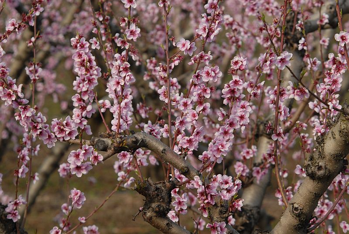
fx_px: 2549
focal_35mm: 262
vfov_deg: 5.3
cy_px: 117
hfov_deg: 7.8
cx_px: 174
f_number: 8
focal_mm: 175
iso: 200
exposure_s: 1/250
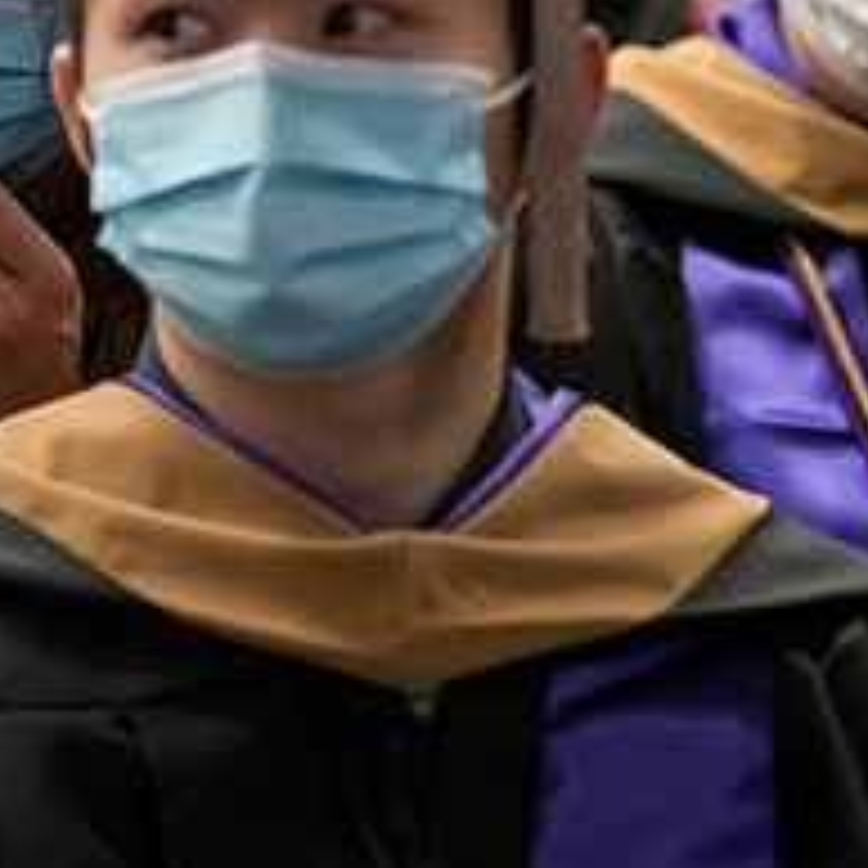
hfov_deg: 7.0
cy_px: 38
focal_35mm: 251
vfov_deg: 7.0
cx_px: 63
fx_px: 7121
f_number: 3.5
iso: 2500
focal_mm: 98
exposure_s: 1/200
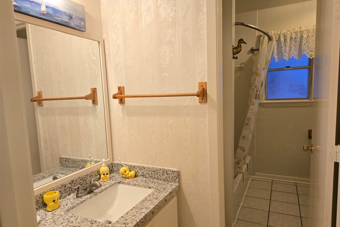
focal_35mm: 24
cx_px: 170
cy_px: 126
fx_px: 227
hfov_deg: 73.7
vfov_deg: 53.0
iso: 250
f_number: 1.8
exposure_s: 1/120
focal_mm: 5.4
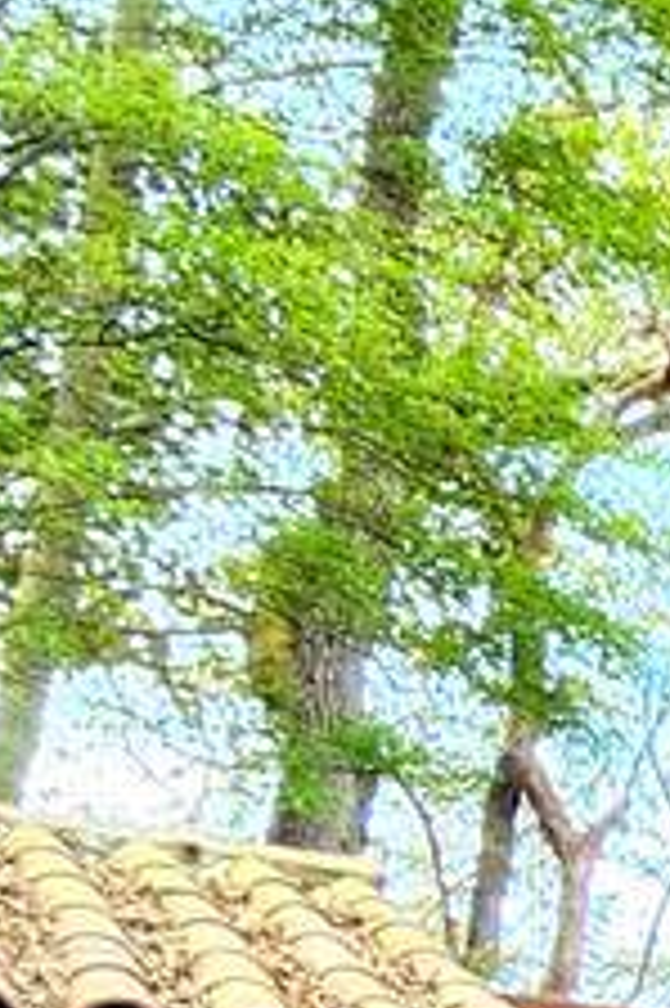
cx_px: 2460
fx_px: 2432
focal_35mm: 87
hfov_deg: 9.0
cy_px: 1346
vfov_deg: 21.0
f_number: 2.2
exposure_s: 1/60.2
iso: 80
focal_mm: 2.2
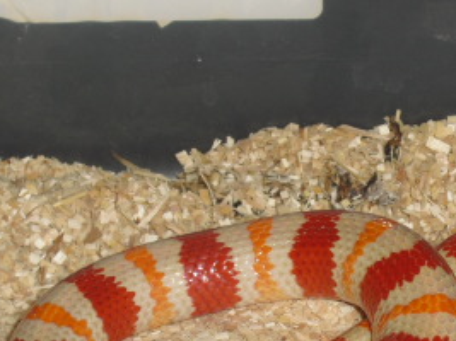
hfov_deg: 13.0
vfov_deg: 9.8
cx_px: 355
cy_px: 300
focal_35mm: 151
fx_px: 1988
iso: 100
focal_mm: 11.2
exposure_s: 1/60
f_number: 4.2
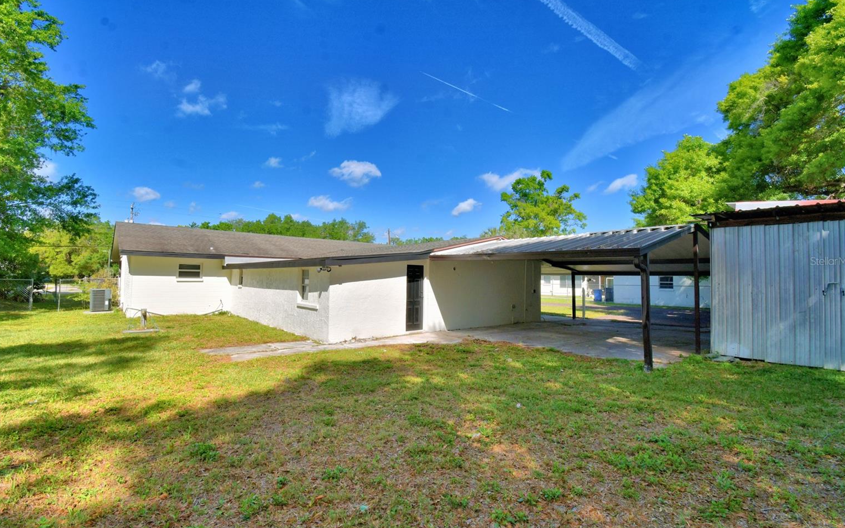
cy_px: 261
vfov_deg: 71.3
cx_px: 417
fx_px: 368
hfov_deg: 97.8
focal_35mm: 16
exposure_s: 1/250
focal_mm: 10
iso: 100
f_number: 11
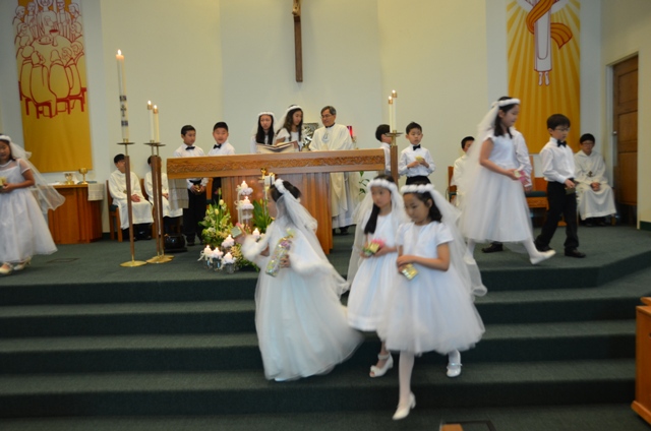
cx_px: 326
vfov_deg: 39.8
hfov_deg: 57.3
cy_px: 216
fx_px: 596
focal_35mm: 33
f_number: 3.8
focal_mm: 22
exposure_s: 1/50
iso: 800
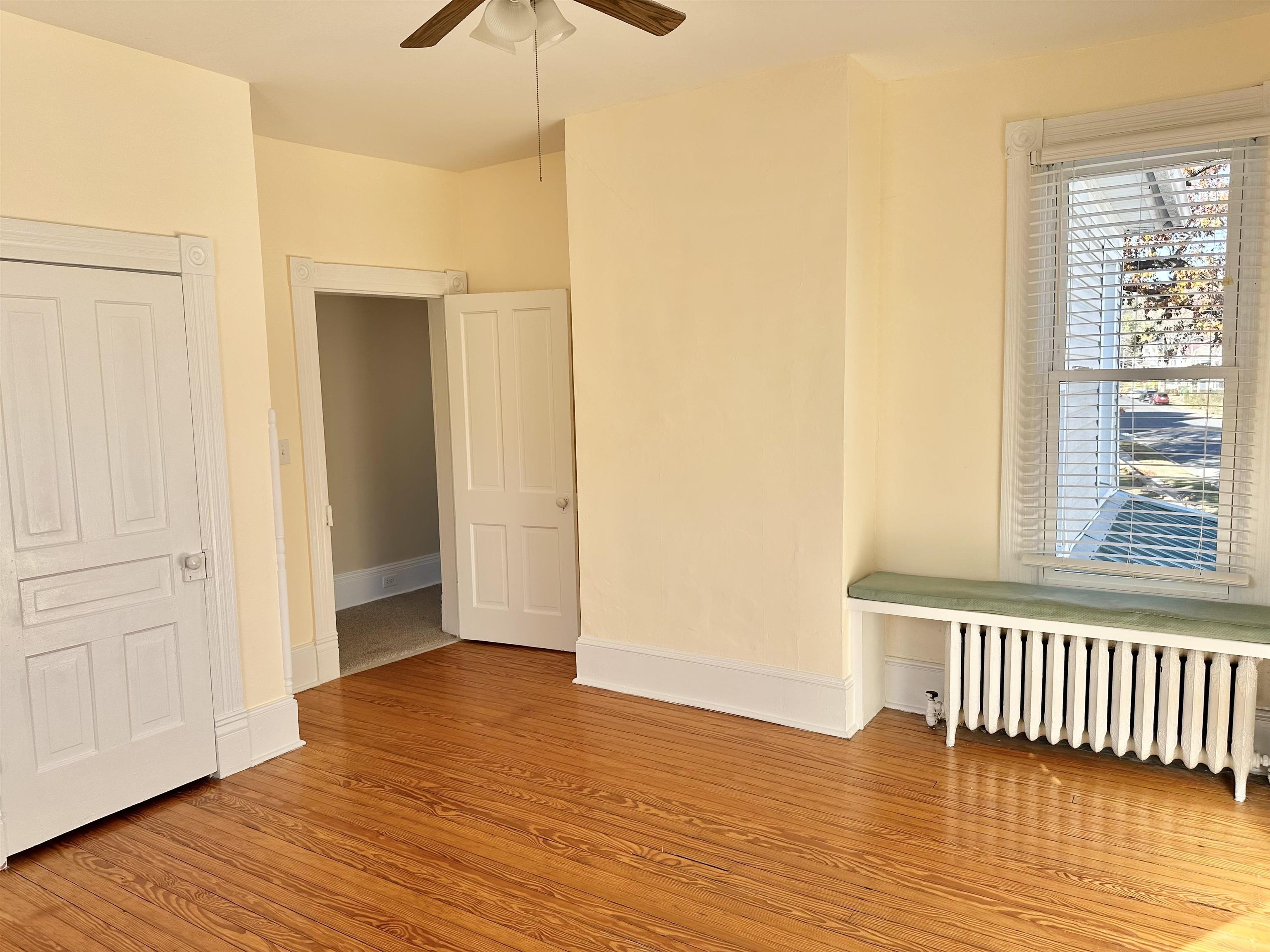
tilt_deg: -5.0
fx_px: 881
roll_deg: +1.7
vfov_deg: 56.8
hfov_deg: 71.6
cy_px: 476
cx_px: 635
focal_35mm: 24
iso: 80
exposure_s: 1/343
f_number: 1.78
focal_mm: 6.86
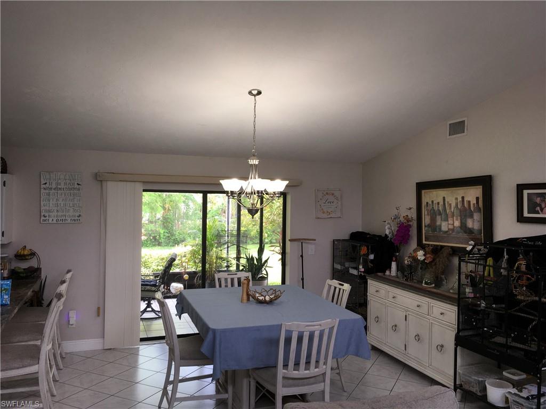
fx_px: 457
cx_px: 273
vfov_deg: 48.2
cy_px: 204
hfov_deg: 61.7
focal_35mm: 29
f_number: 2.2
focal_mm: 4.15
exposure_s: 1/60
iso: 32
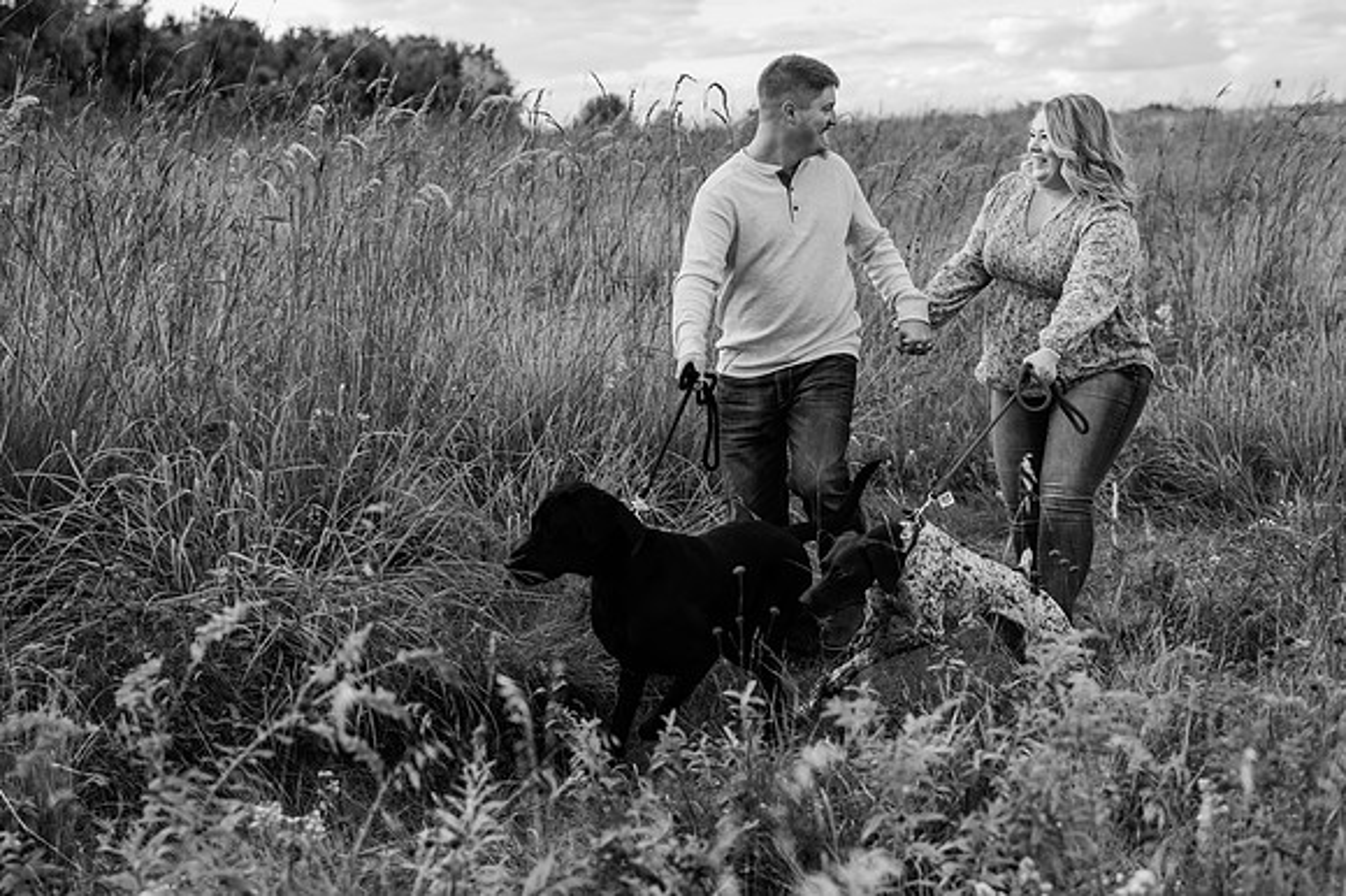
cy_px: 448
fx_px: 2167
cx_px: 673
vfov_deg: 23.4
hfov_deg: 34.5
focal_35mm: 58
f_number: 3.5
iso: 250
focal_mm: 58
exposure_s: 1/400
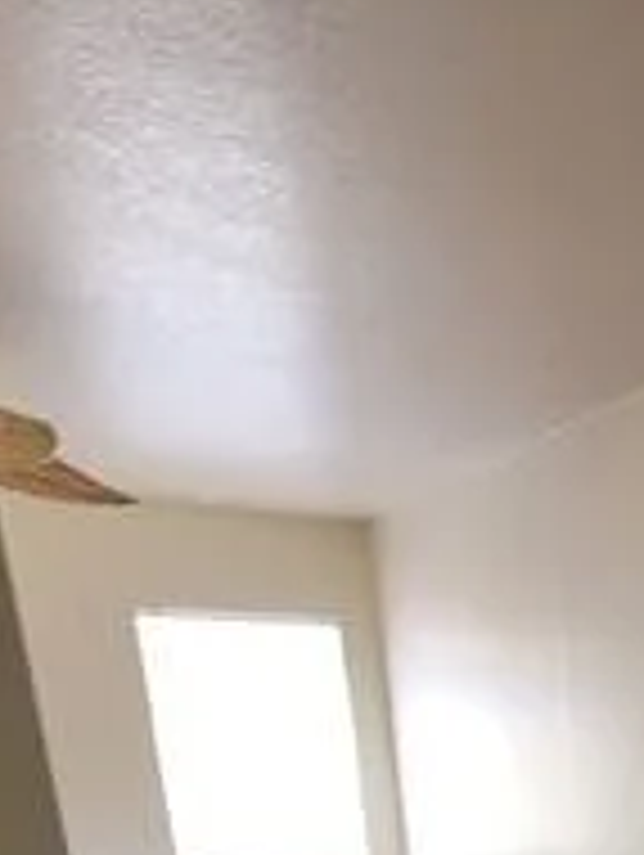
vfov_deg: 32.3
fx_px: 1015
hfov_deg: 29.7
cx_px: 793
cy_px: 1152
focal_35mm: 41
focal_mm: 2.2
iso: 80
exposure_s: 1/60
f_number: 2.2
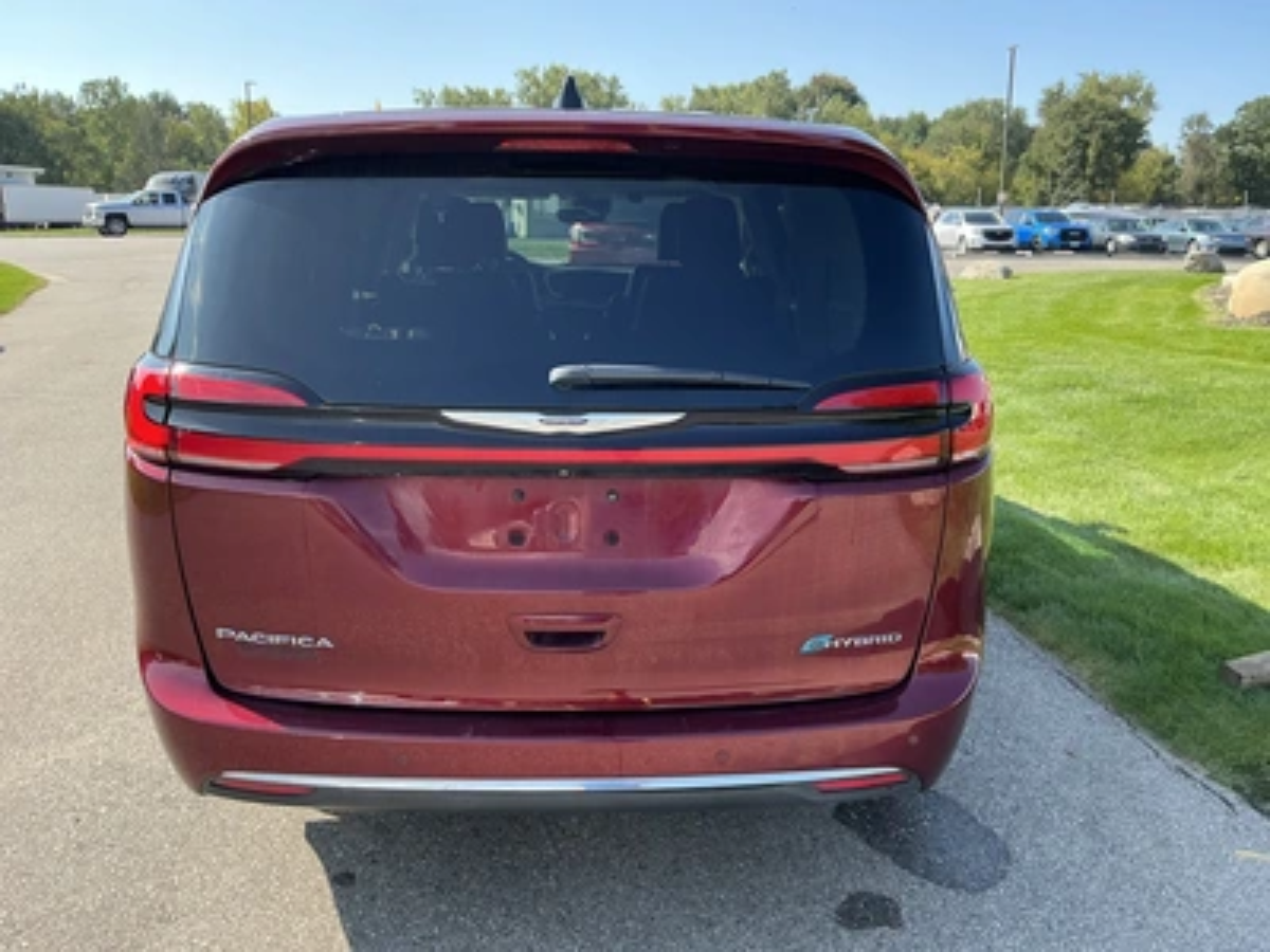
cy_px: 476
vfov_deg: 49.7
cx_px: 635
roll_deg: -2.7
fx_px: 1027
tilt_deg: -13.8
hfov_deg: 63.4
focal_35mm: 28
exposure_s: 1/394
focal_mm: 3
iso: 25
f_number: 1.8
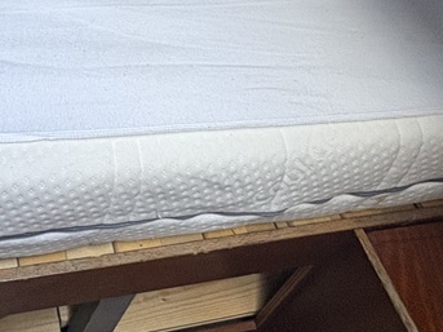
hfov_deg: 37.2
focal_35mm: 49
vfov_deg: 24.8
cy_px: -125
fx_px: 627
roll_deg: -10.2
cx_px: 72
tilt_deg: -34.1
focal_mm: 2.22
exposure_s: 1/99
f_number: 2.2
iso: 125
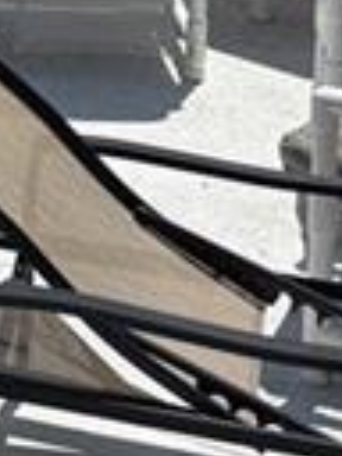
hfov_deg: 8.2
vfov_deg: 11.5
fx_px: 2055
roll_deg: +2.4
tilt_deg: -6.5
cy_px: -428
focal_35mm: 156
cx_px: -641
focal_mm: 5.96
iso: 40
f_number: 1.6
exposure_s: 1/10101
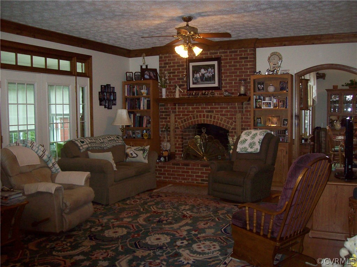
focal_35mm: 36
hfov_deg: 51.4
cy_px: 134
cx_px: 178
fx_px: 371
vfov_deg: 39.7
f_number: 2.7
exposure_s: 1/64
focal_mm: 6
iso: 200
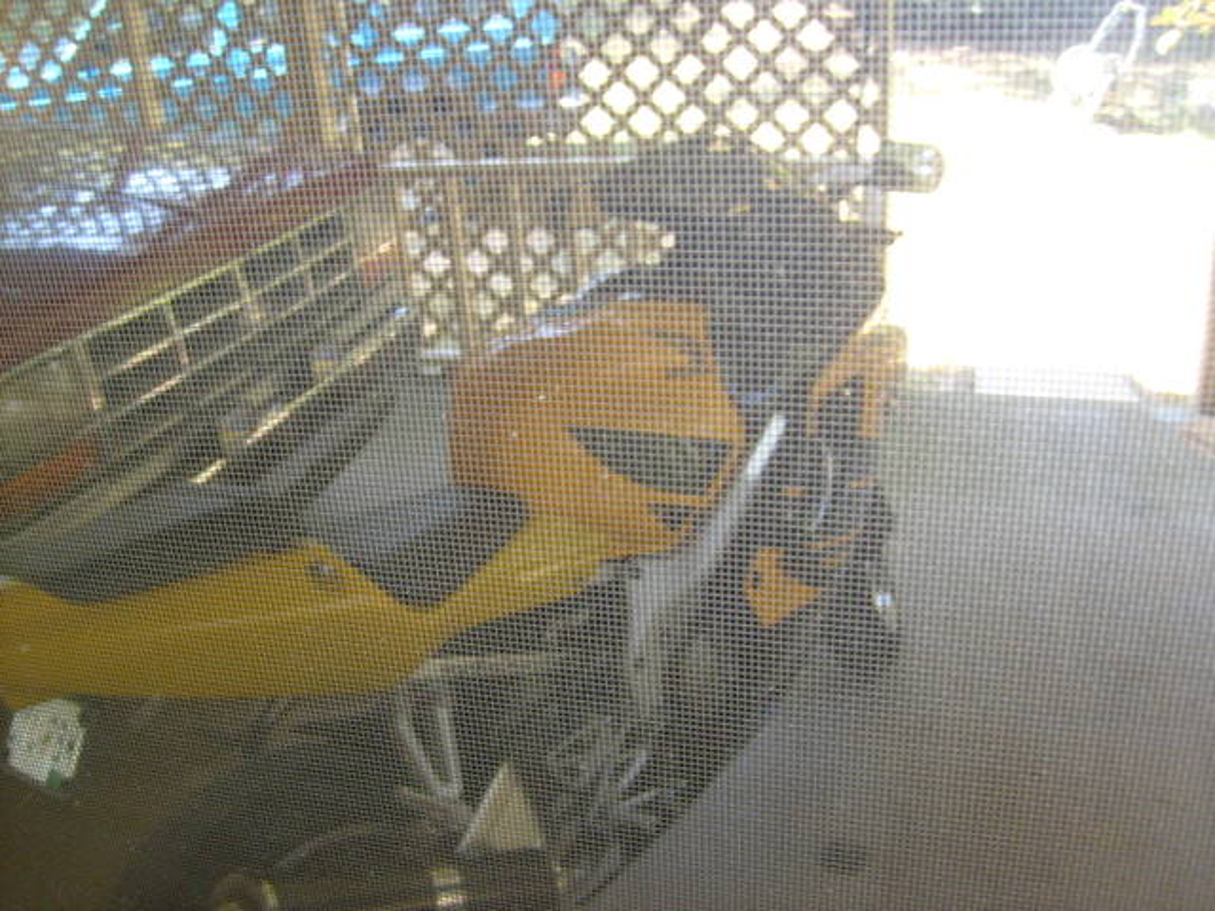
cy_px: 456
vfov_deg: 40.7
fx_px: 1228
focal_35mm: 35
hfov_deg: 52.6
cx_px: 608
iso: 100
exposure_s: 1/45
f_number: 2.8
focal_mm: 5.8
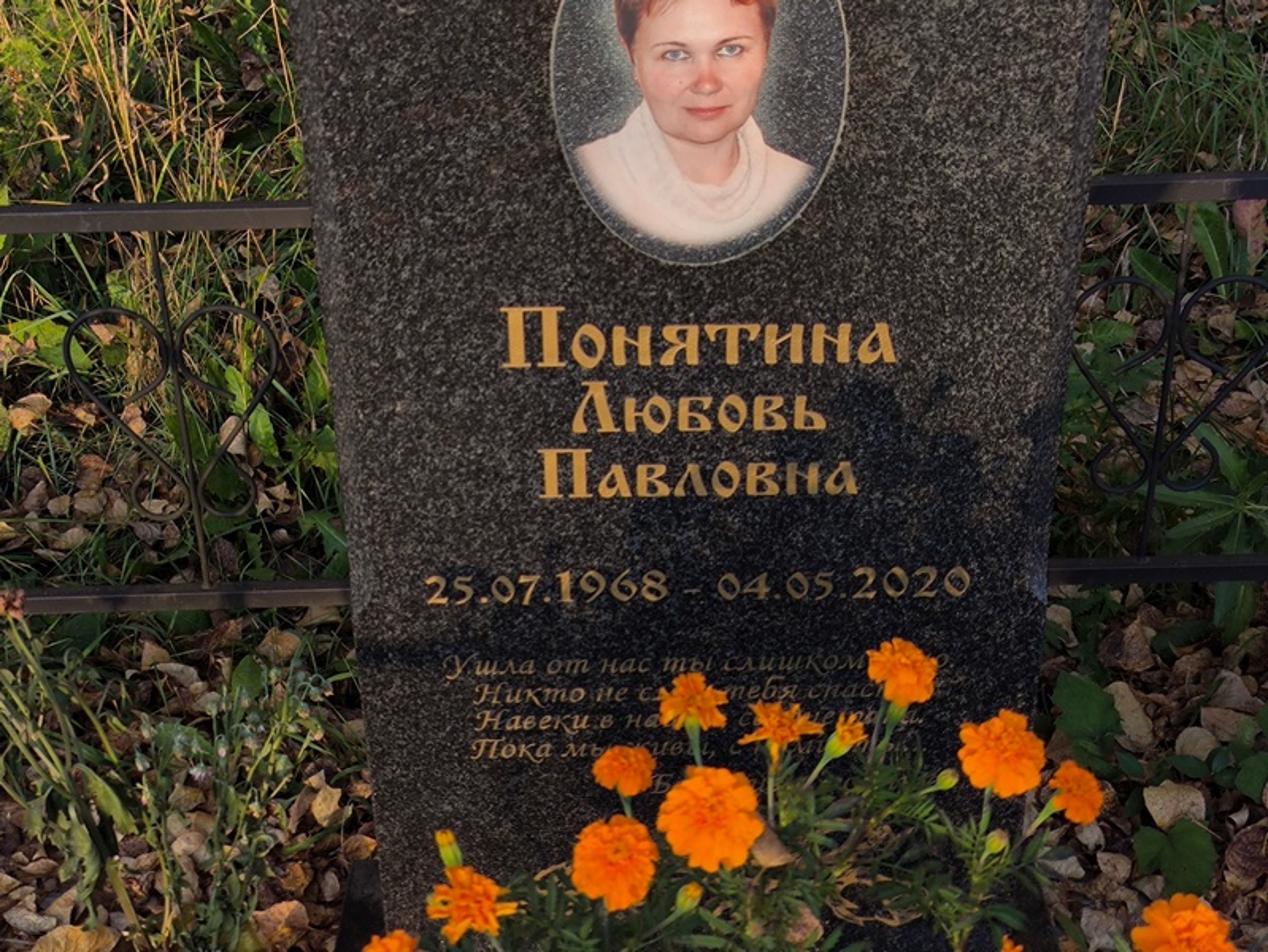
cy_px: 476
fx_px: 1832
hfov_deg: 38.2
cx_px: 634
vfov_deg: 29.1
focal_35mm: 50
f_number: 1.7
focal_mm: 4.71
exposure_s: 1/444
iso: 50
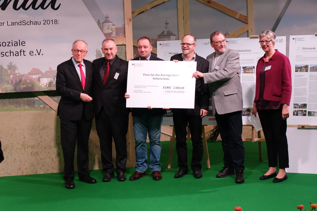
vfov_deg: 19.7
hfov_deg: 29.2
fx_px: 608
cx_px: 158
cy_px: 106
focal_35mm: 69
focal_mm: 25.23
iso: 1000
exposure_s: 1/125
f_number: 2.8
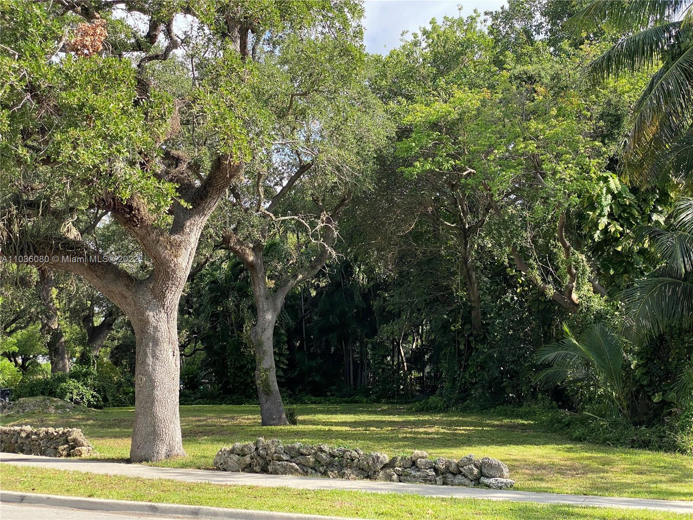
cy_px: 260
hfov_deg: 36.8
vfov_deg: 28.0
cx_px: 346
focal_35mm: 52
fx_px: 1041
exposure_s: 1/592
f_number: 2
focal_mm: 6
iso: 20
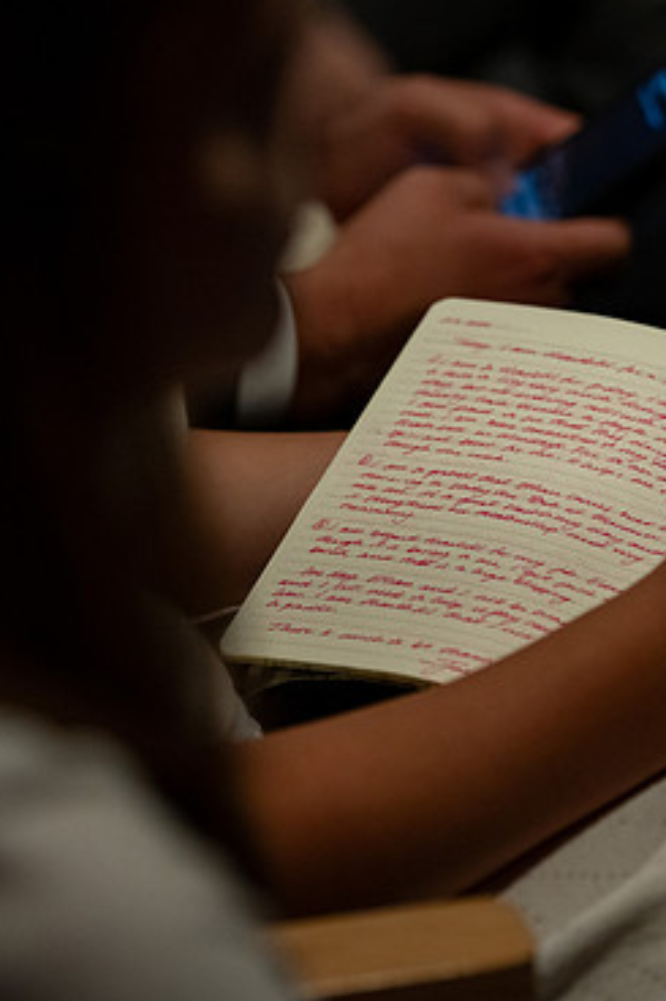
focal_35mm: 221
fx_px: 6138
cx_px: 654
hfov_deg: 6.2
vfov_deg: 9.3
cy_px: 478
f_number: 2.8
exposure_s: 1/125
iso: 2000
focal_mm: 135
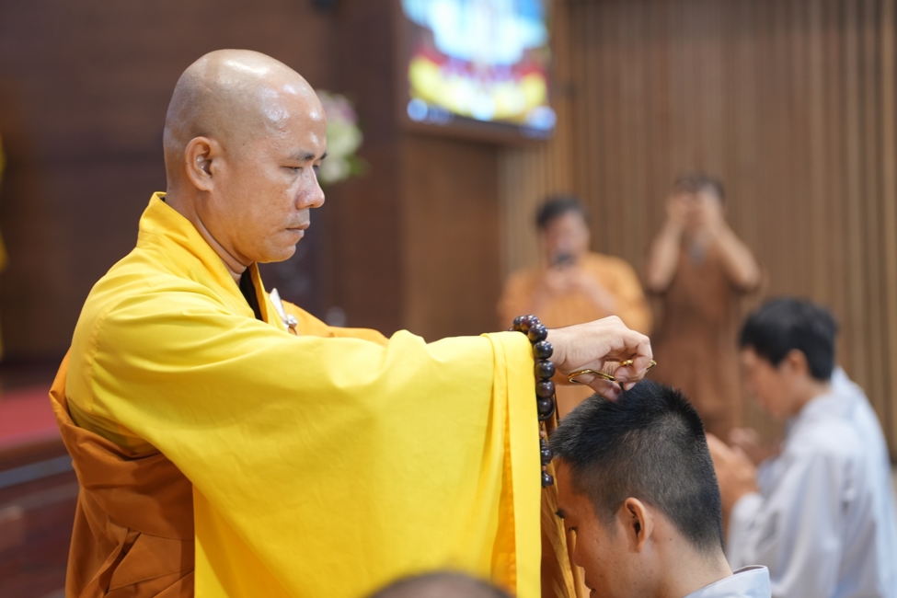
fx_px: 2068
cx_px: 448
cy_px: 299
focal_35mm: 83
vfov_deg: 16.5
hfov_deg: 24.5
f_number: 2.8
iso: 1250
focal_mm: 83
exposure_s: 1/100
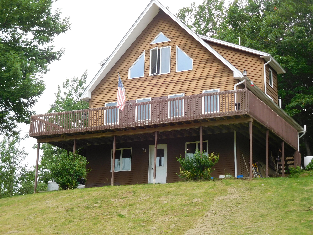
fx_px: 633
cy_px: 118
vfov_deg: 21.0
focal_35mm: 70
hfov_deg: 27.8
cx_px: 156
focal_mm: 12.5
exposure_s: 1/125
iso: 125
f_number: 4.5
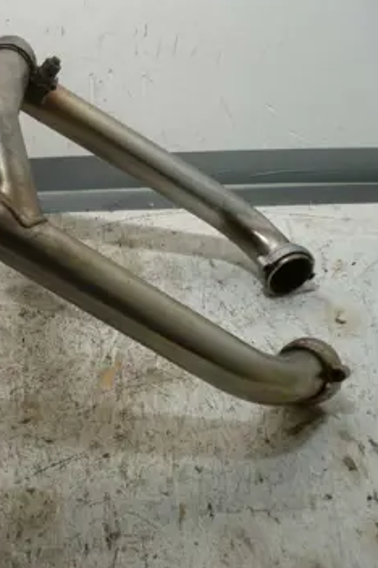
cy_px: 278
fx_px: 740
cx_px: 5
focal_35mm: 47
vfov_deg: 41.9
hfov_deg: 27.1
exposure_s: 1/40
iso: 80
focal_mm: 5.5
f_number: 2.8
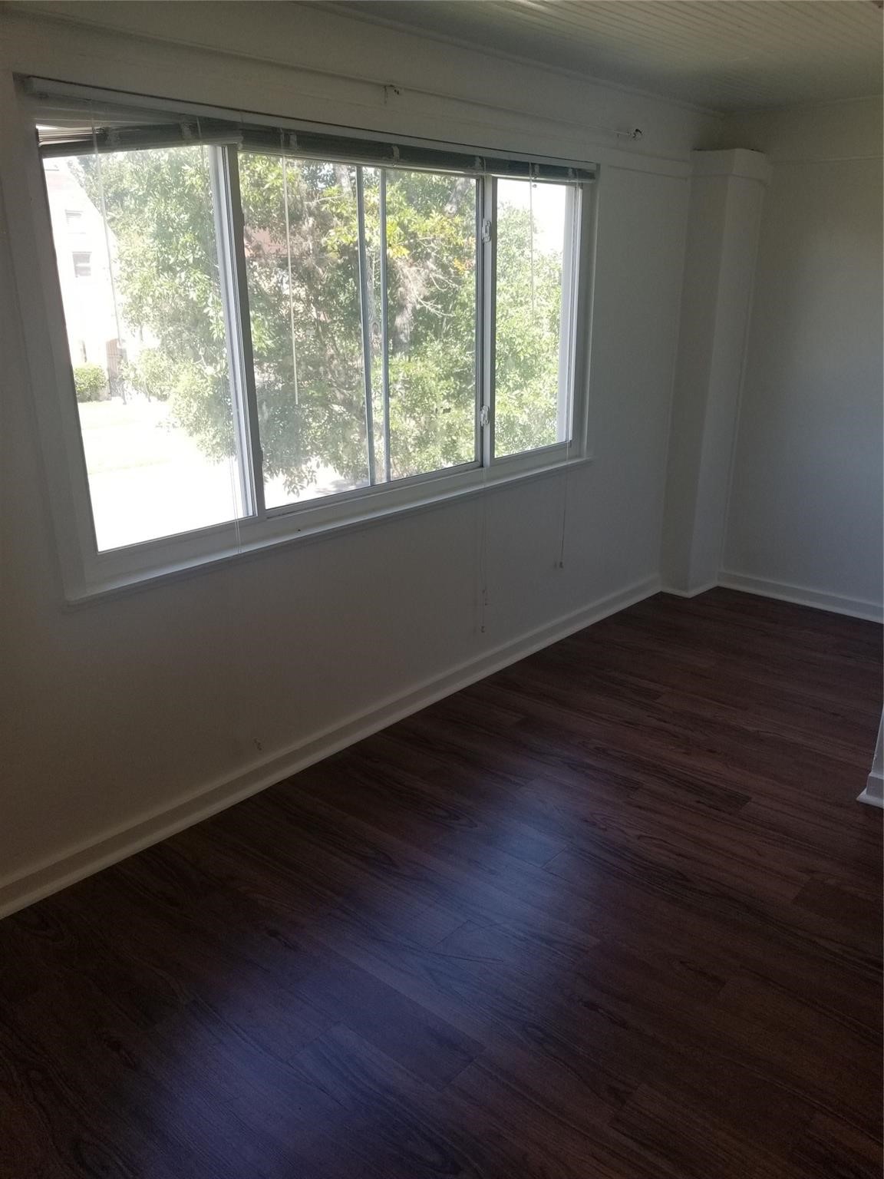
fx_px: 885
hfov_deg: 53.1
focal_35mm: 26
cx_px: 442
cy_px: 590
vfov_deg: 67.3
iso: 50
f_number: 1.7
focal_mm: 4.3
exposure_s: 1/189
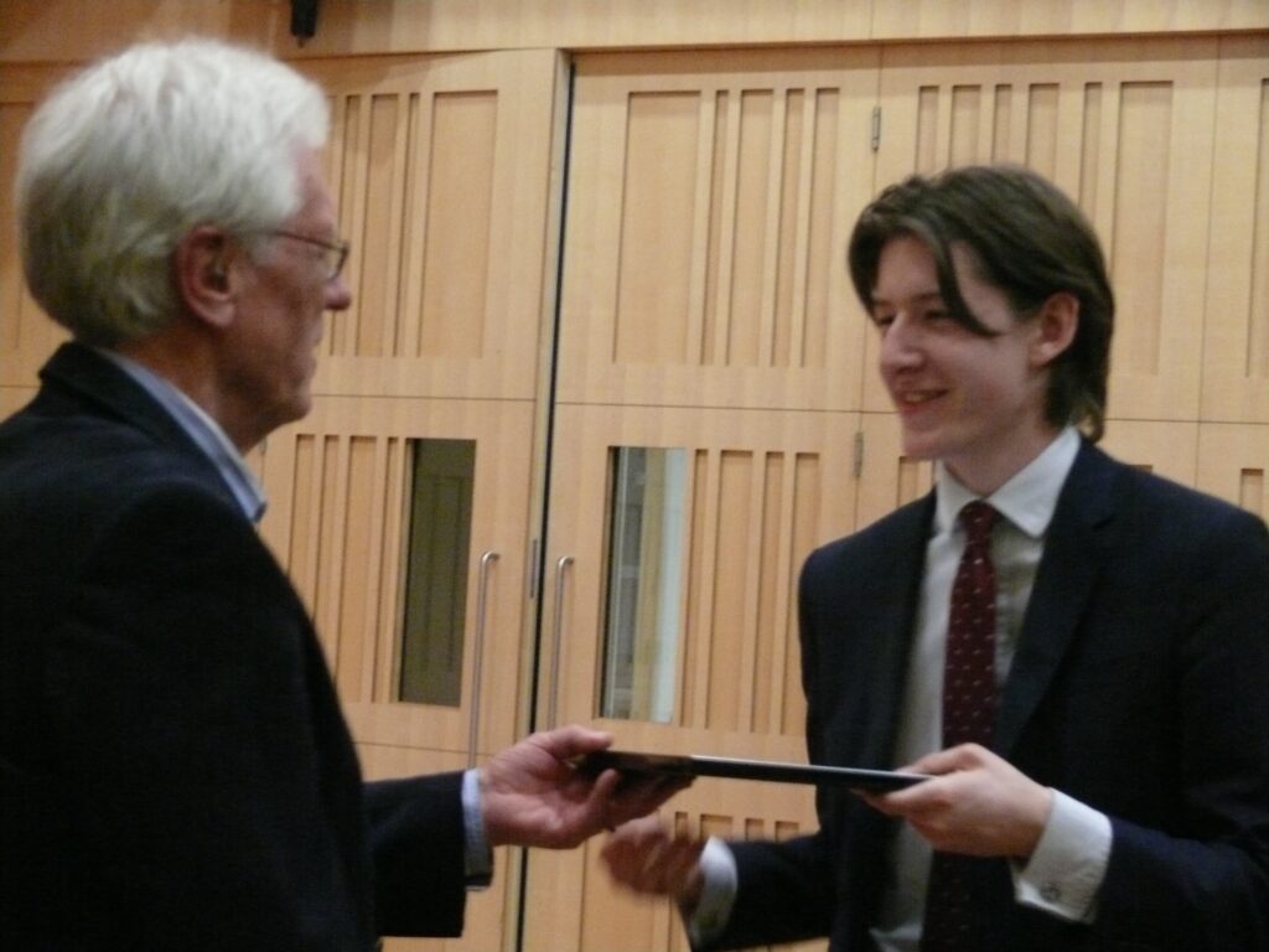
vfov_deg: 18.0
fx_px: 3006
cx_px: 634
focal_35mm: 82
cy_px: 476
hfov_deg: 23.8
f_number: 3.2
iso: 800
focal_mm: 17.4
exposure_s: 1/50
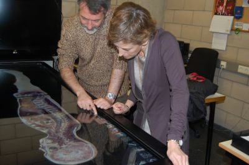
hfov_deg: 49.6
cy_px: 82
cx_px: 124
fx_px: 270
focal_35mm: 39
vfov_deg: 34.2
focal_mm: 26
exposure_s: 1/60
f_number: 4
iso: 400
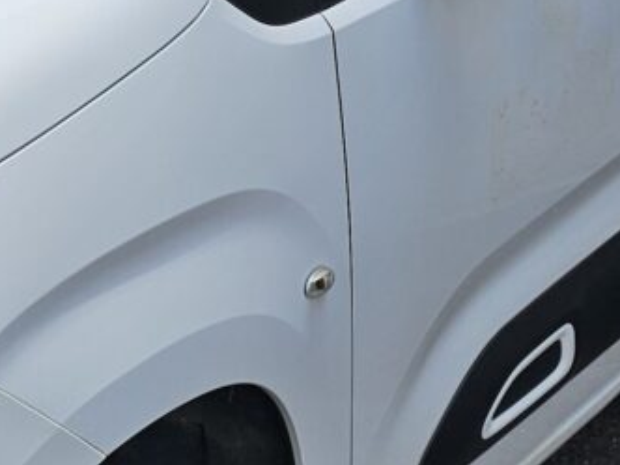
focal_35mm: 111
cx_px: -172
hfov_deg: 16.8
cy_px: 213
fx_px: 1988
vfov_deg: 13.3
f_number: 1.7
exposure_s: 1/403
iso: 10
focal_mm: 6.3
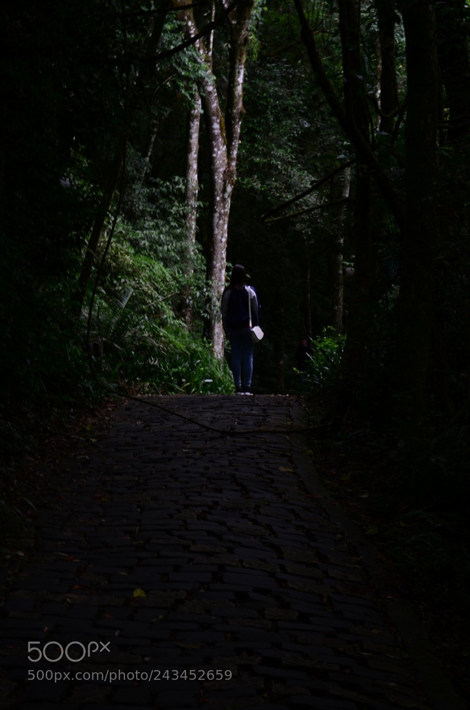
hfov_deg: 16.5
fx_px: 1623
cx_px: 235
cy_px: 355
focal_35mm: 82
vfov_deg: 24.7
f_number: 5.6
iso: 100
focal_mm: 55
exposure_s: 1/15
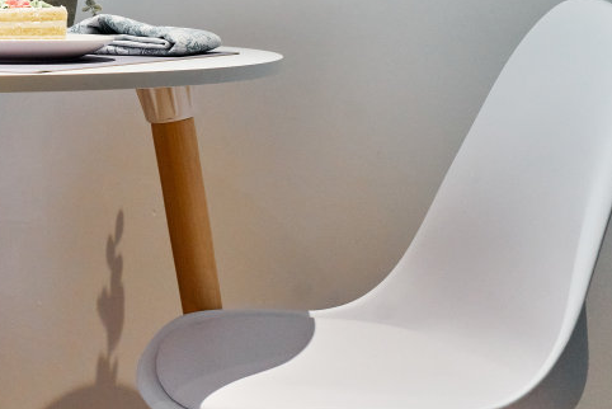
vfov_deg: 13.1
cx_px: 52
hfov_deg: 19.2
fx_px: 1769
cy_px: 41
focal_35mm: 104
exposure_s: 1/125
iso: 1250
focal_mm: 49
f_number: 5.6
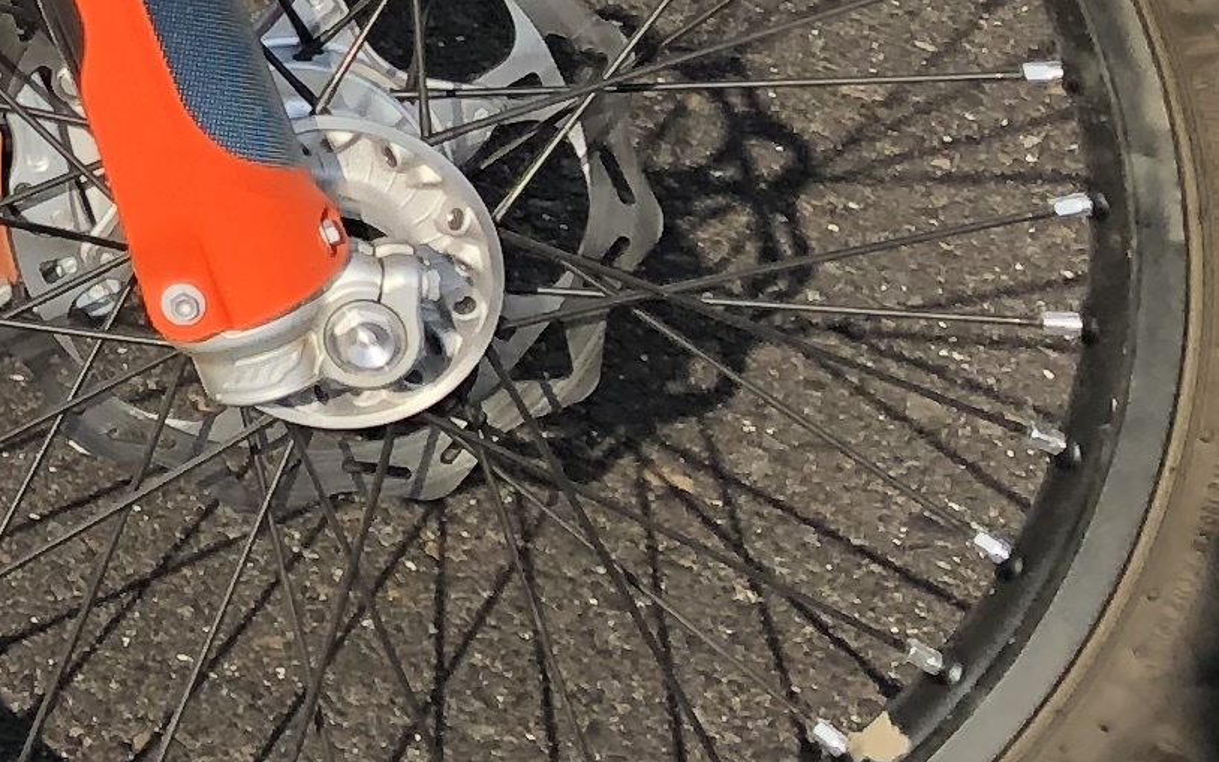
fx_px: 4884
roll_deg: +0.9
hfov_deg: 12.1
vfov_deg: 8.3
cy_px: -948
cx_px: -1463
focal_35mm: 147
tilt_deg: -18.8
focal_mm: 3.99
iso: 20
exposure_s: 1/1946
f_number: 1.8
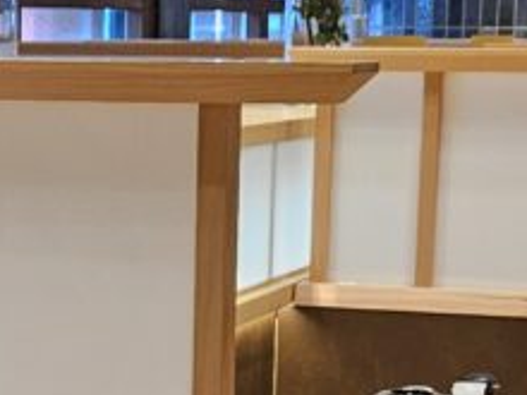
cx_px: 110
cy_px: 476
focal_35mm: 134
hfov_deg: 14.6
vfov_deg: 10.9
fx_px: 2040
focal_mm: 5.4
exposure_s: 1/100
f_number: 1.8
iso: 100
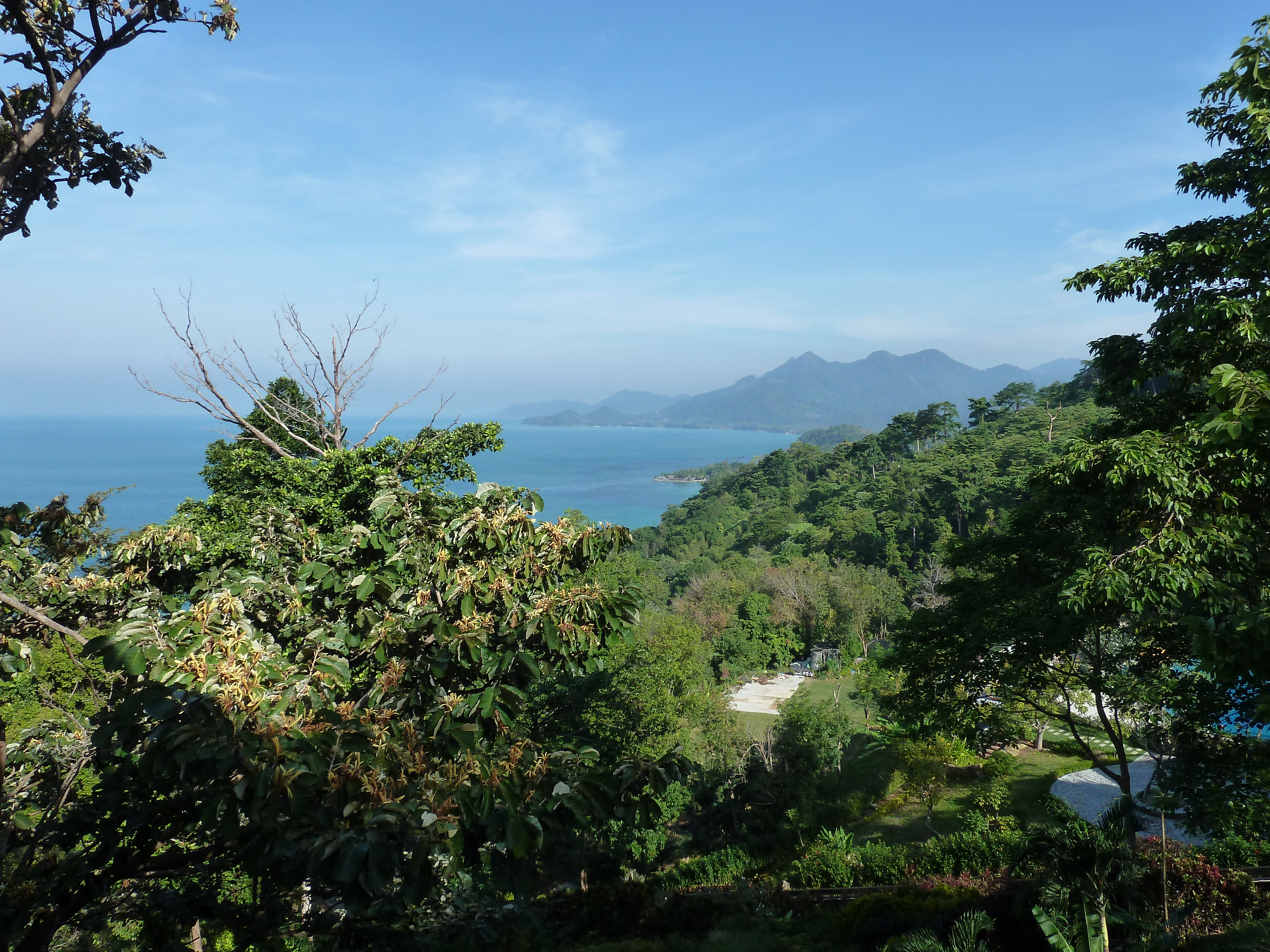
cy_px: 476
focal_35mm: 25
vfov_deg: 54.9
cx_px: 635
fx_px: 917
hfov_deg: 69.4
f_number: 4.5
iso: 125
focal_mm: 4.1
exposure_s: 1/500
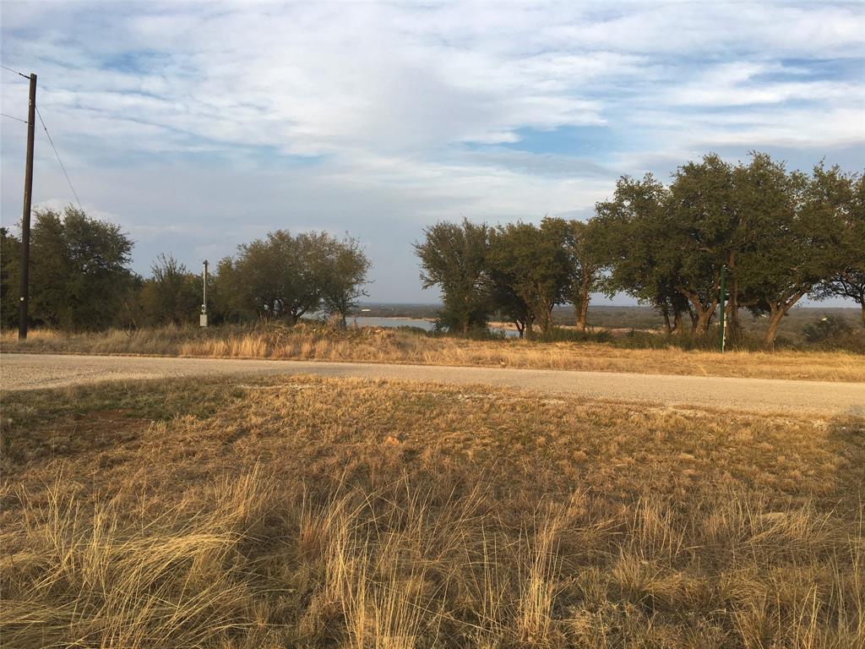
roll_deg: -0.9
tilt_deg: +0.2
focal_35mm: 29
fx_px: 725
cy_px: 324
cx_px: 432
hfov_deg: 61.7
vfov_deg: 48.2
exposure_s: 1/368
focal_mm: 4.15
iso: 25
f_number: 2.2
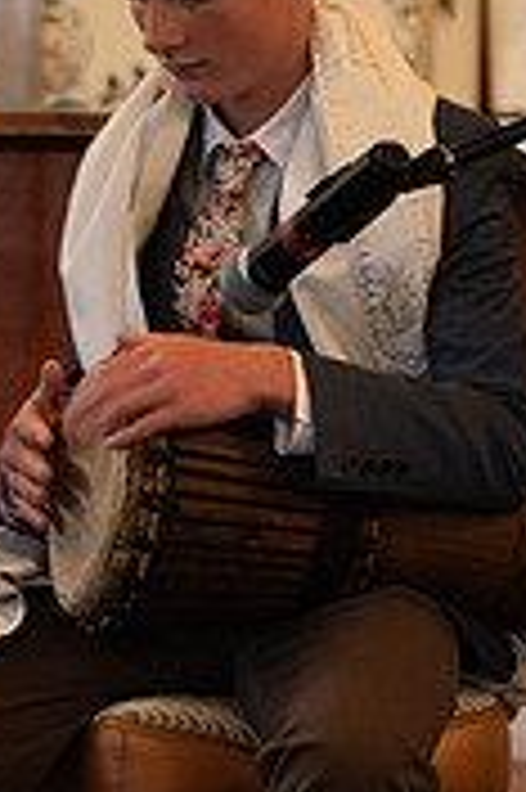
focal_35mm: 179
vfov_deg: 11.5
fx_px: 3931
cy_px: 450
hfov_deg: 7.7
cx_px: 175
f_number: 2.8
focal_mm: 70
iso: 1250
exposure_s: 1/125
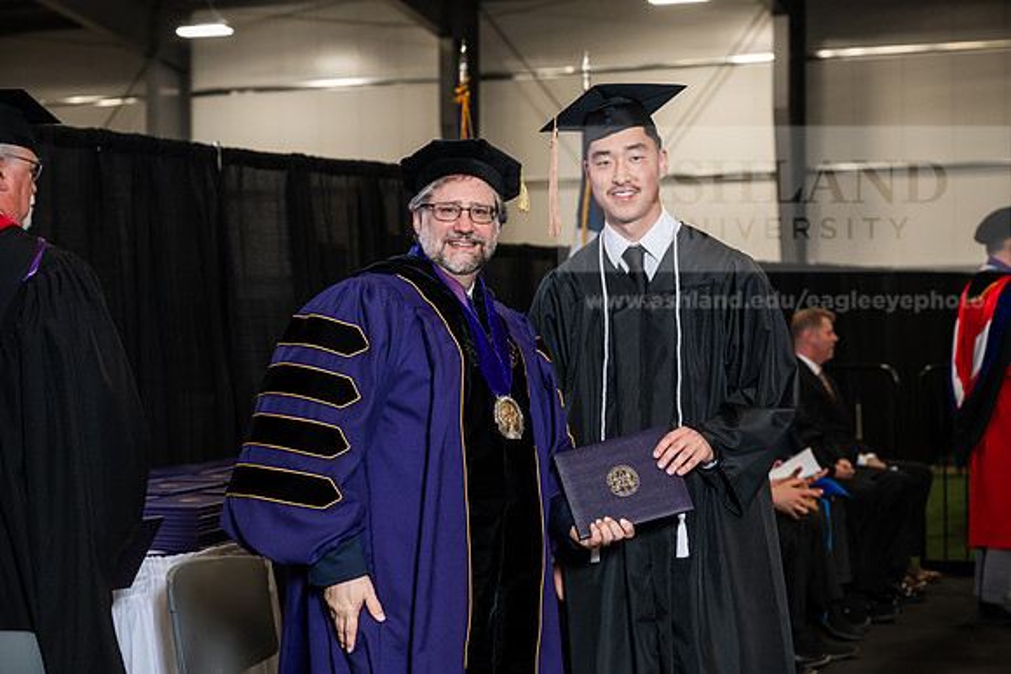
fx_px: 1966
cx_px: 506
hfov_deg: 28.8
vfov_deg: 19.5
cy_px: 337
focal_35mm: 70
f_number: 4.5
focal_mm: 70
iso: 1250
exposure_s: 1/200
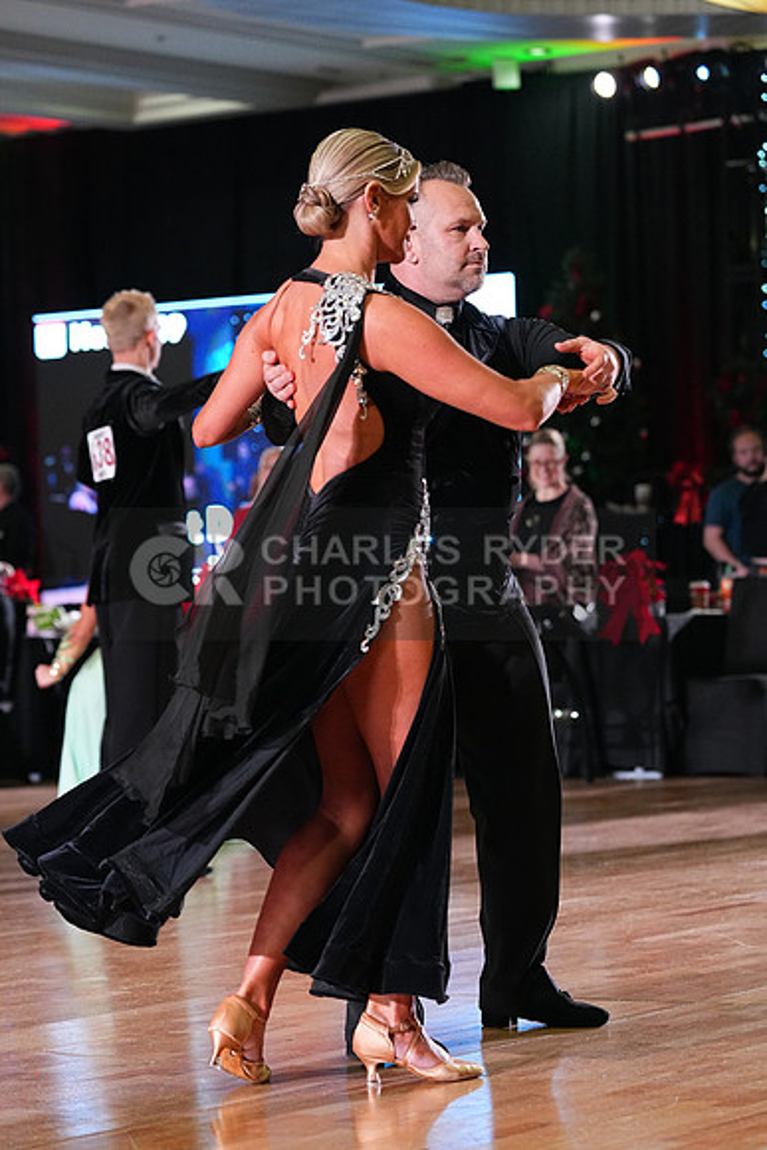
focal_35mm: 112
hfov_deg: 12.2
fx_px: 3577
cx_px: 384
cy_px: 575
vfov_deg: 18.3
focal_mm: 112
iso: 6400
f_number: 4.5
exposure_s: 1/400
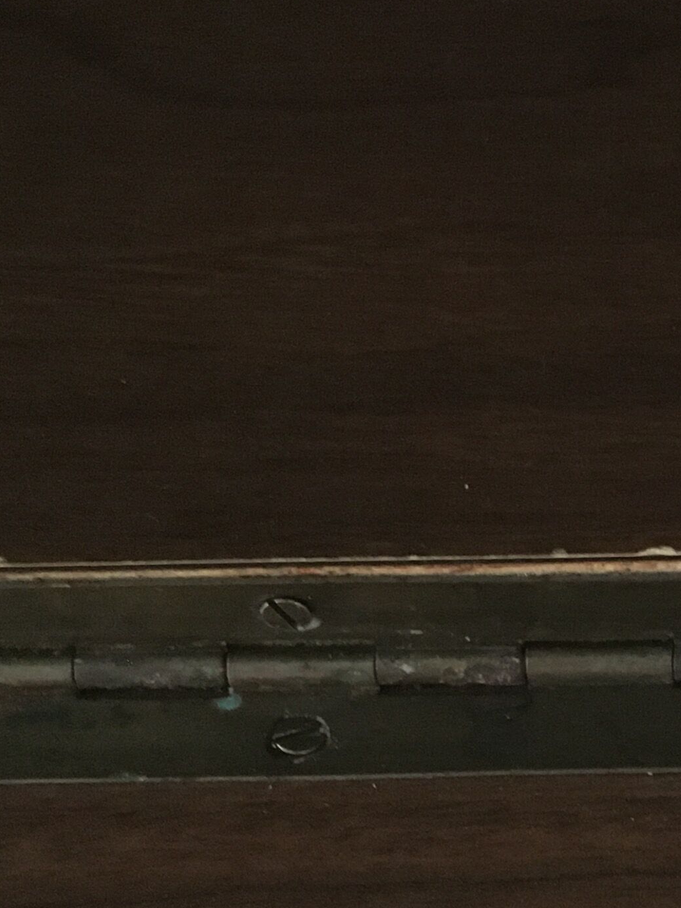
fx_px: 2230
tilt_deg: -56.3
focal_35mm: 85
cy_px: 817
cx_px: 859
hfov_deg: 16.5
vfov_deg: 22.5
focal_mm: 4.15
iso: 500
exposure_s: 1/17
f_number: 2.2
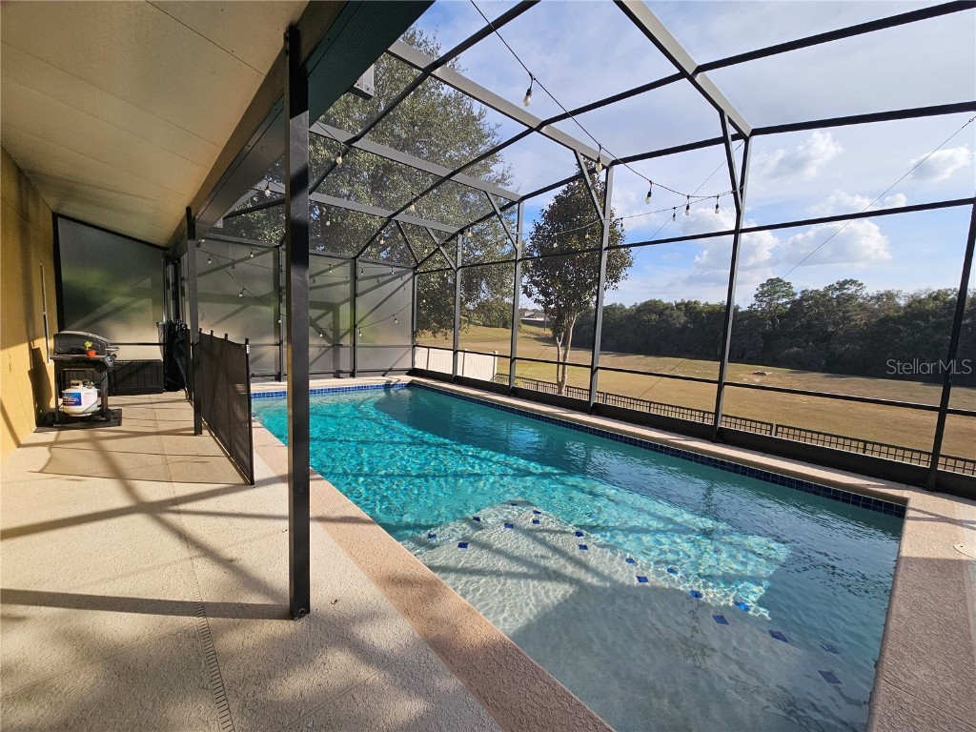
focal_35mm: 13
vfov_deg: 89.9
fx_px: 367
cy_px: 366
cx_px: 488
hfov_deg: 106.2
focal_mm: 2.2
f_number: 2.2
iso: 50
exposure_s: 1/1336
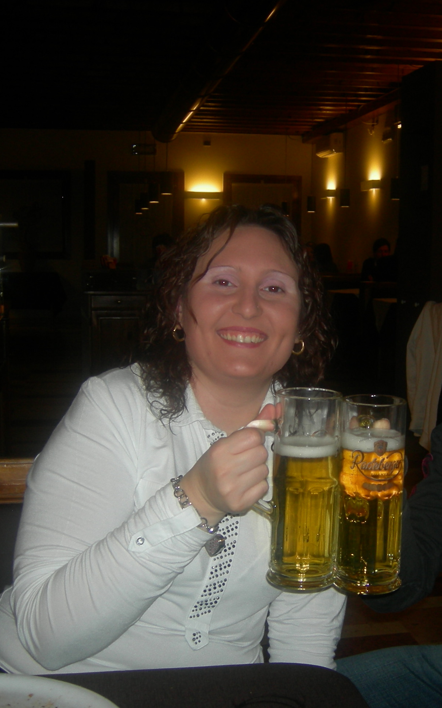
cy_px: 353
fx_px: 983
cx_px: 323
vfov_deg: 39.6
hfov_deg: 25.1
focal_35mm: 51
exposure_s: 1/60.1
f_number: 2.7
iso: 64
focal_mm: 7.5
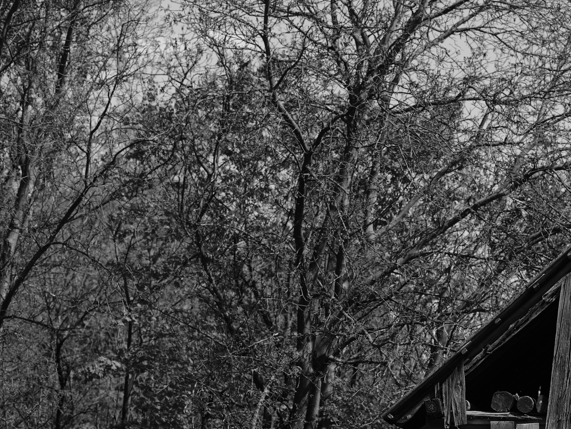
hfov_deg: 12.2
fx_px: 2673
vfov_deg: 9.1
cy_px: 384
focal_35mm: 162
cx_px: 442
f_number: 3.6
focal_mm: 110
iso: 100
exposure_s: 1/800
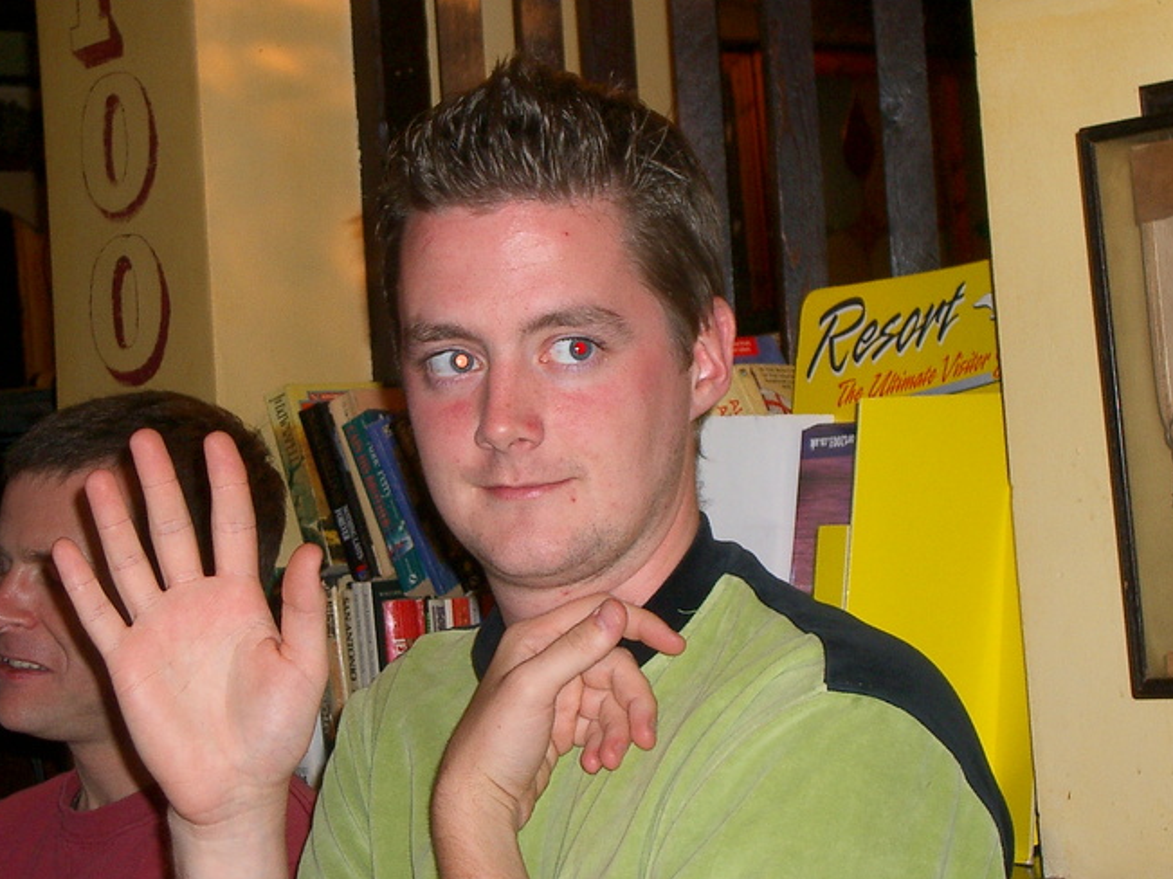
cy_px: 479
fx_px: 3049
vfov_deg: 16.4
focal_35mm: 90
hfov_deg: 21.8
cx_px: 486
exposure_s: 1/40
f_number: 3.9
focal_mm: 12.2
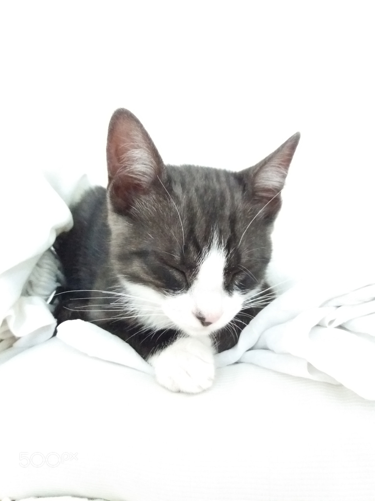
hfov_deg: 49.7
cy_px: 250
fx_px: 404
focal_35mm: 28
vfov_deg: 63.4
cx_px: 188
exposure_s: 1/17
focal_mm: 3.7
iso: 1250
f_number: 1.9
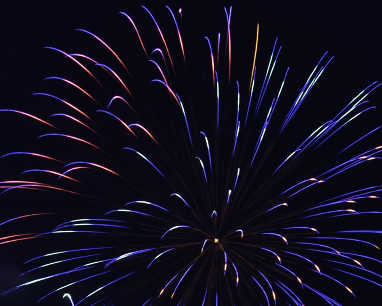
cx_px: -99
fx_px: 1560
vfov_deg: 11.0
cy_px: 330
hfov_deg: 13.5
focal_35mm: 138
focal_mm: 50
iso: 100
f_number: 6.3
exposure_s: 5
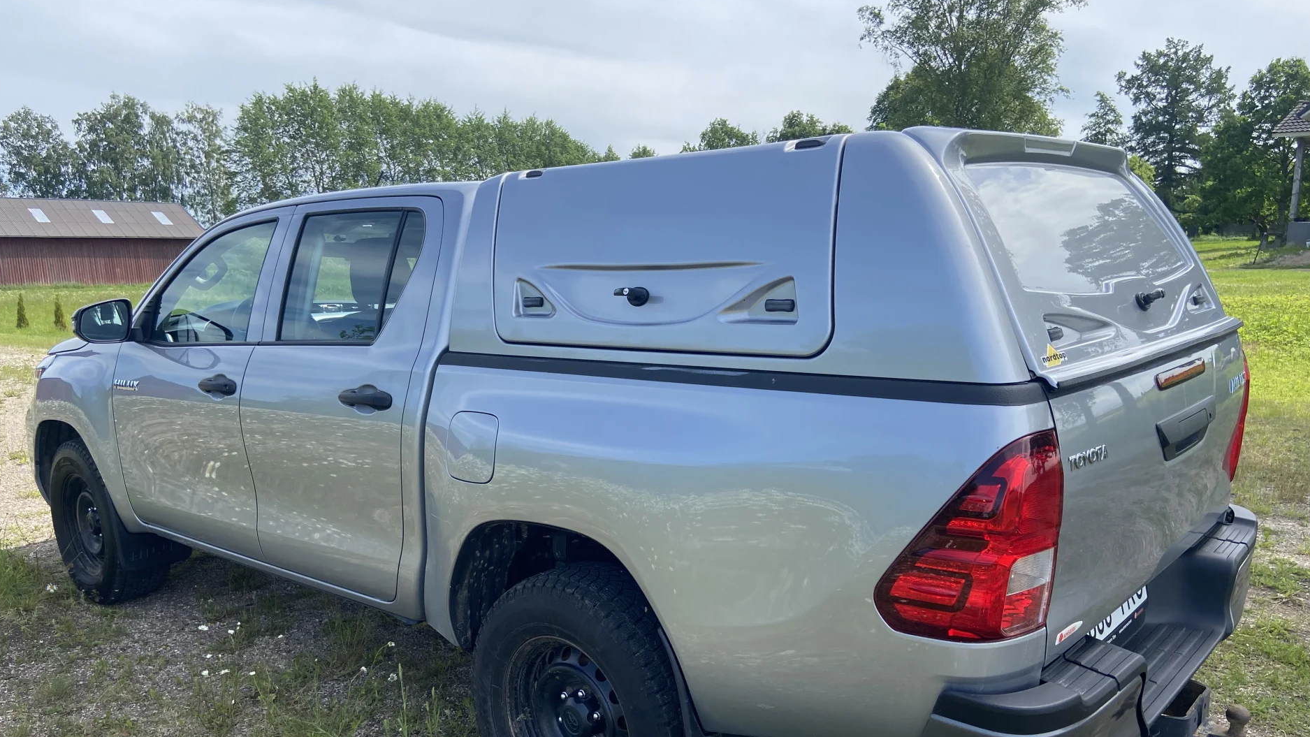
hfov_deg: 66.1
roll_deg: +0.5
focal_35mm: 29
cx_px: 649
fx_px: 1007
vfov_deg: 40.0
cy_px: 454
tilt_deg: -12.1
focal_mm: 4.25
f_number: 1.8
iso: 32
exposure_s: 1/1504
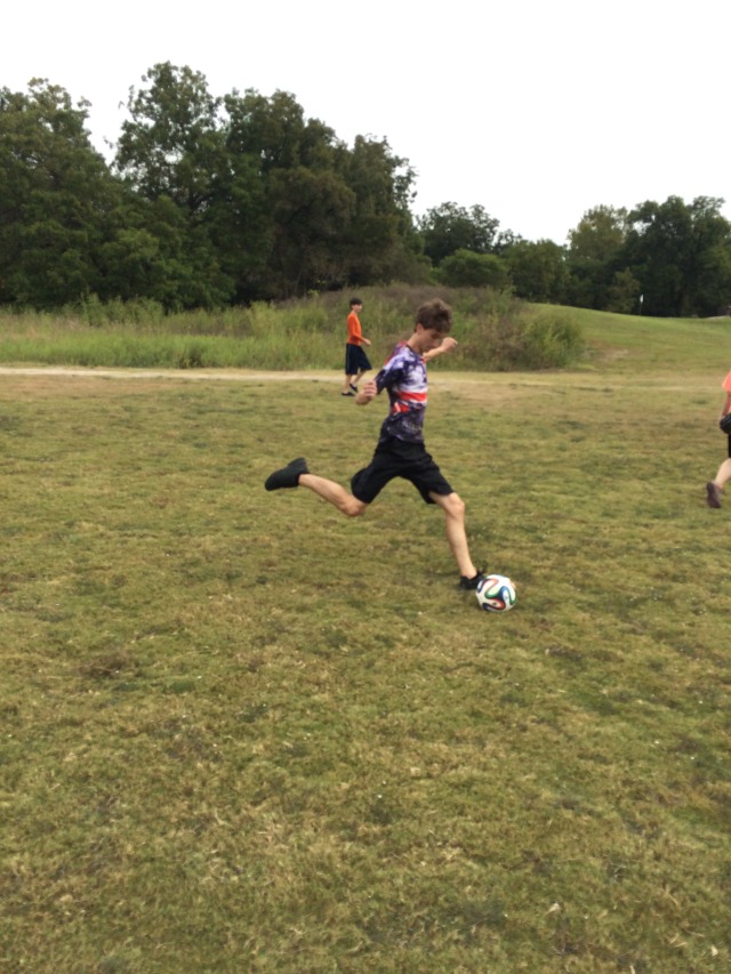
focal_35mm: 29
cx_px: 366
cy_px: 487
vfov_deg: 61.7
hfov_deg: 48.2
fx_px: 816
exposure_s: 1/1466
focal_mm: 4.15
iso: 32
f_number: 2.2
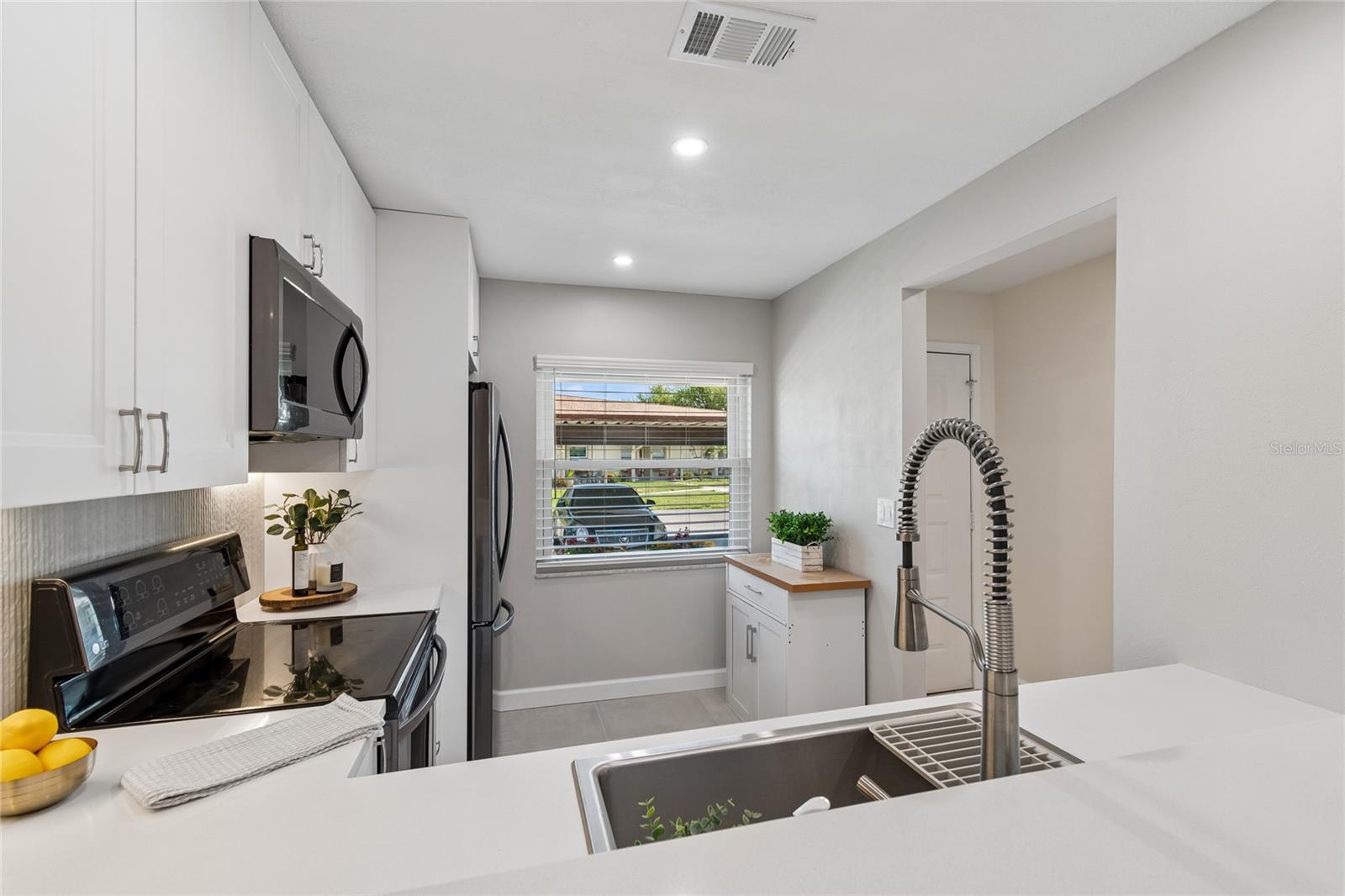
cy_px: 448
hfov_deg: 100.4
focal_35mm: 15
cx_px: 672
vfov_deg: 77.3
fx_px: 560
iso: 100
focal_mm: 10
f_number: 7.1
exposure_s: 1/15
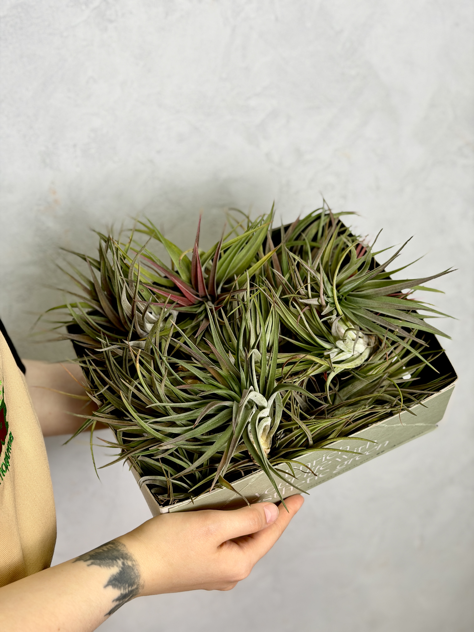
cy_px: 316
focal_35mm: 48
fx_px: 876
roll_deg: +0.6
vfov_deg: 39.7
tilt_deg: -21.0
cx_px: 237
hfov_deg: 30.3
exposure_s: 1/160
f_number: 1.78
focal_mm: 6.76
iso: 50
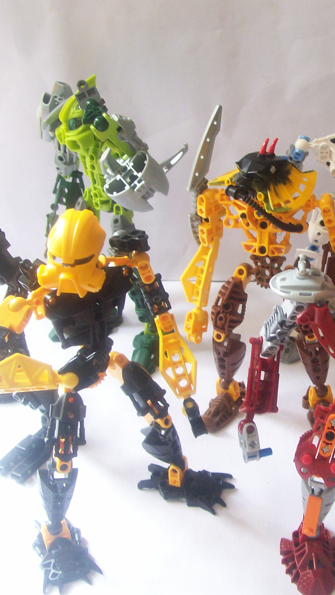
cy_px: 299
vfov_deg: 39.2
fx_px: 837
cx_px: 283
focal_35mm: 53
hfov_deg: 22.2
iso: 96
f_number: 2.7
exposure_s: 1/32
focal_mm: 6
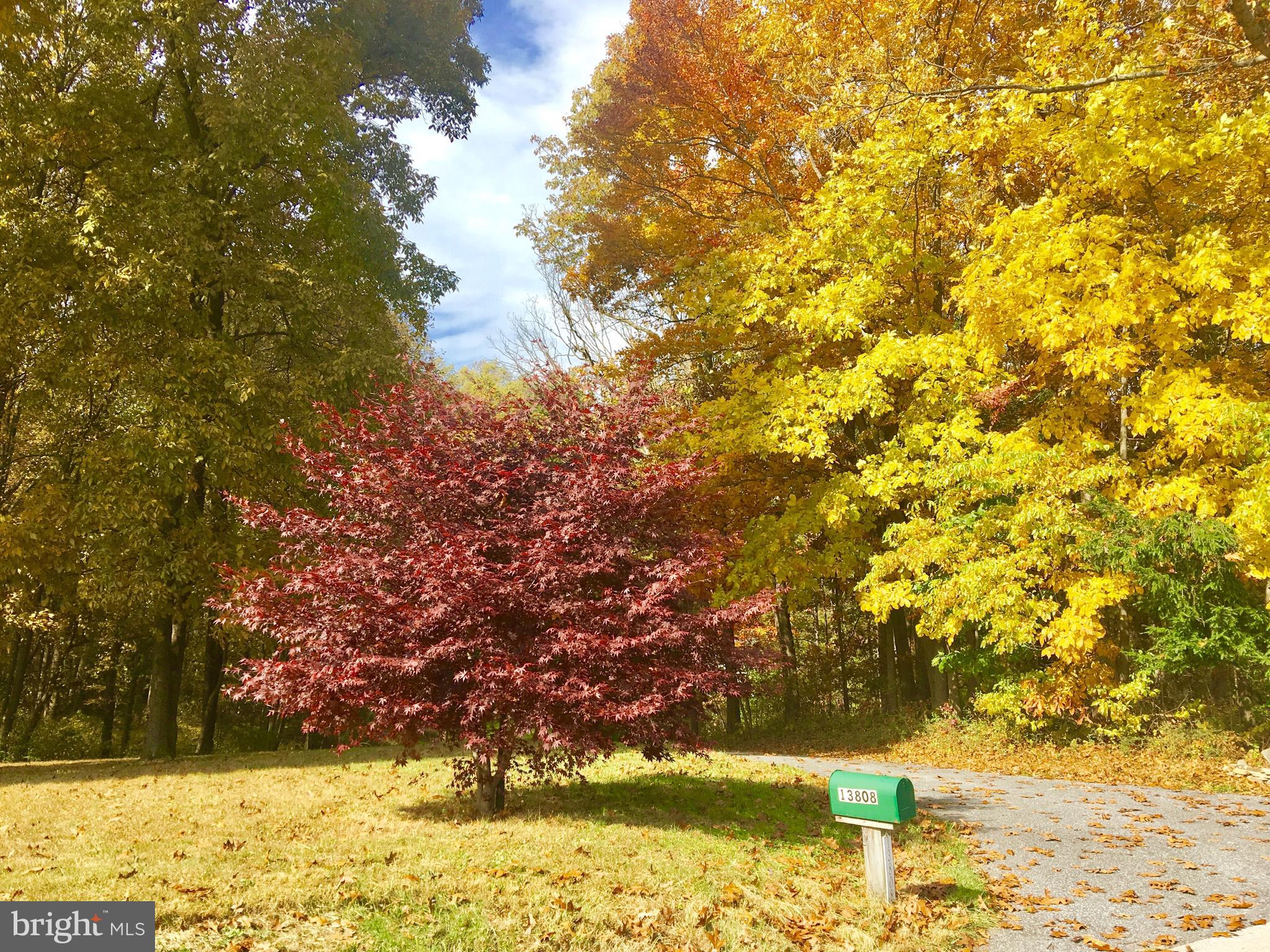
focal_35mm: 29
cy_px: 476
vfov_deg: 48.2
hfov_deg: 61.7
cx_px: 635
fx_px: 1064
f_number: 2.2
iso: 25
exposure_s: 1/769
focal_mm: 4.15
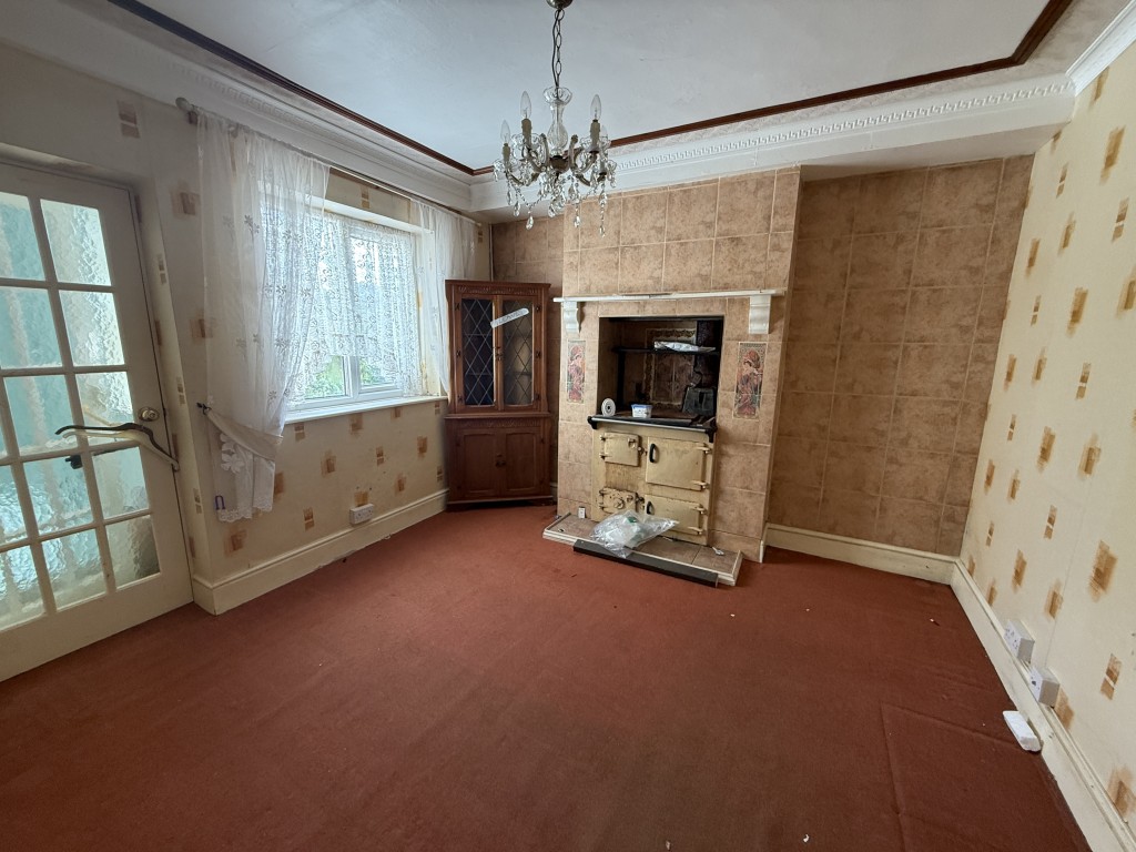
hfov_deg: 102.1
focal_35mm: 14
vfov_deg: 85.7
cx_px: 568
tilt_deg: -9.9
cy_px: 426
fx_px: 459
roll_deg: -1.2
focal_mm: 2.22
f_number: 2.2
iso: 200
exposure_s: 1/99
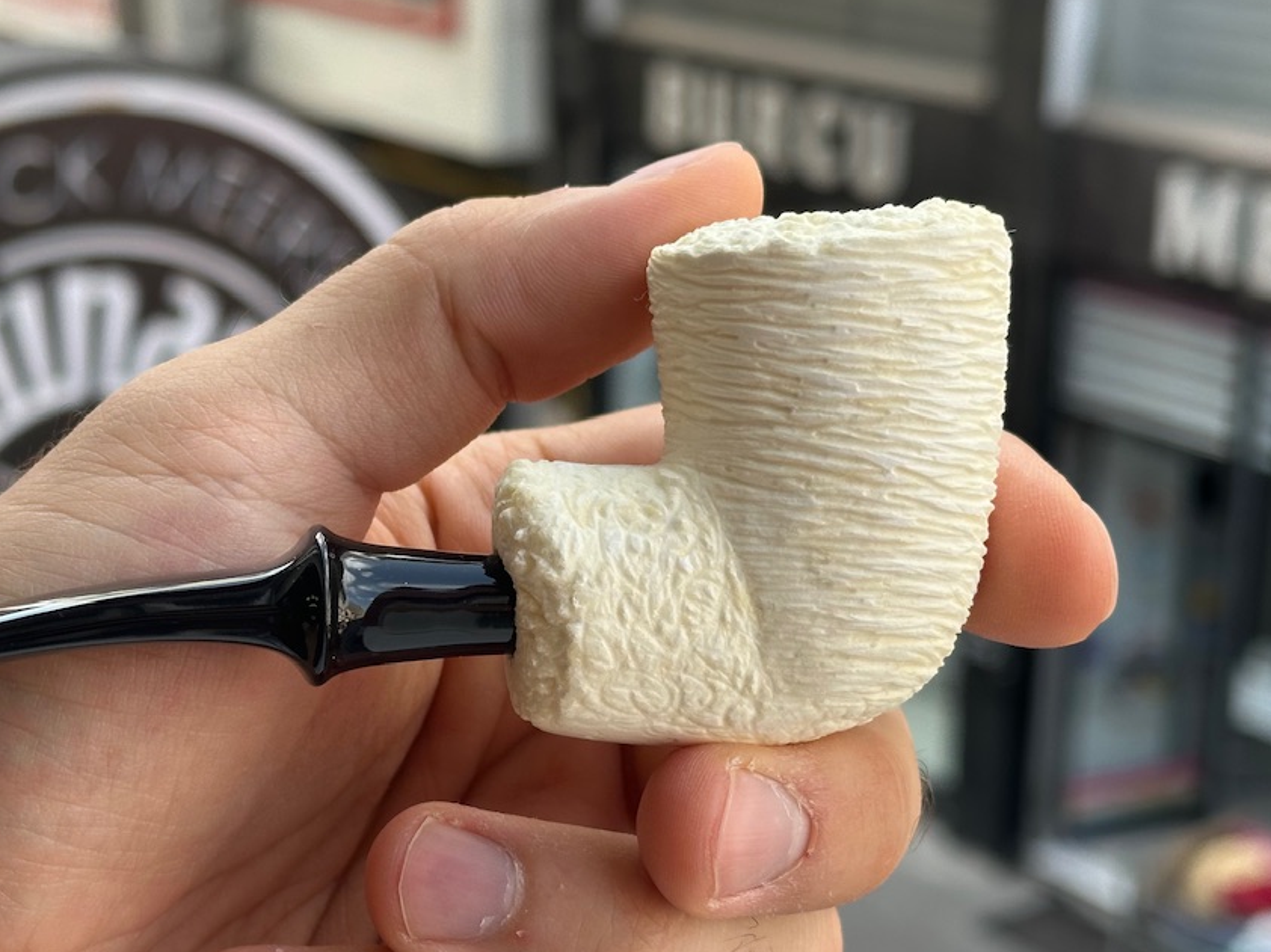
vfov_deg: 20.2
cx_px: 411
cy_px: 474
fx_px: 2680
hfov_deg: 26.5
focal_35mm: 73
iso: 64
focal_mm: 6.86
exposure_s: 1/527
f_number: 1.78
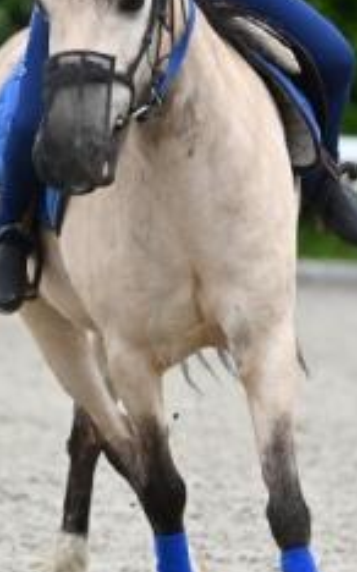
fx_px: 8541
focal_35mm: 548
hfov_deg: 2.4
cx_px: 89
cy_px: 171
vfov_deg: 3.8
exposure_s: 1/1250
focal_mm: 210
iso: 400
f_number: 5
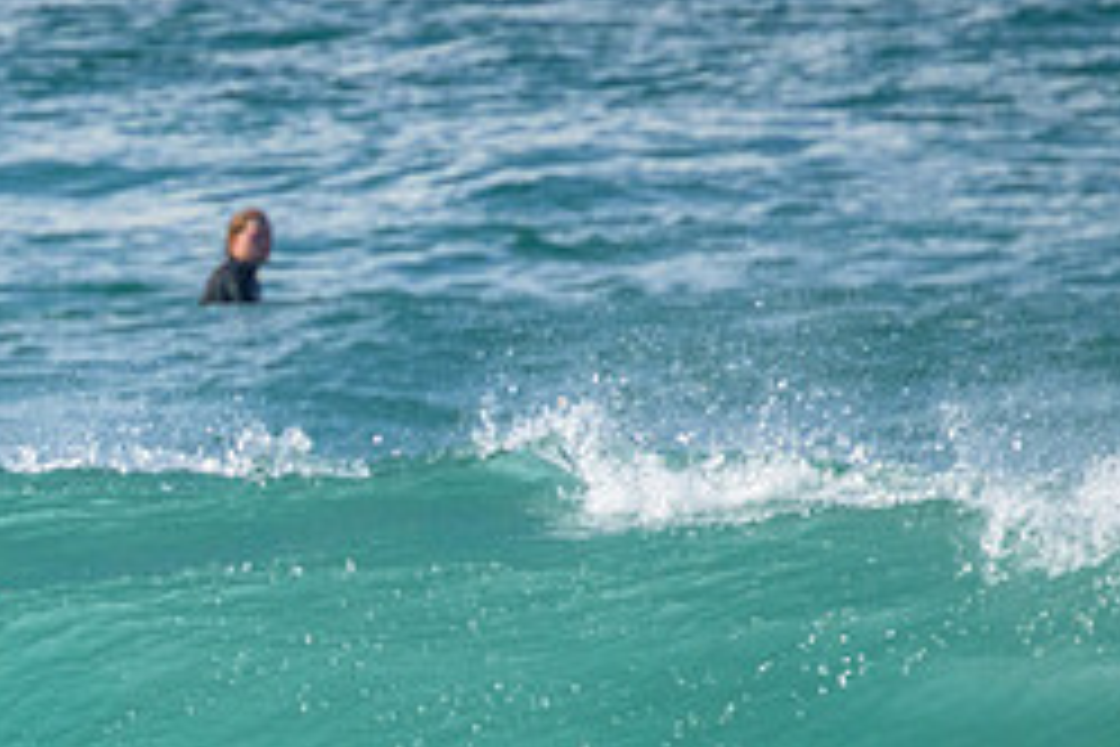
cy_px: 794
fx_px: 57955
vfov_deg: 0.7
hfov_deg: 1.1
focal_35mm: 1863
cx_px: -9
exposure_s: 1/1600
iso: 3200
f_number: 11
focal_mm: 800
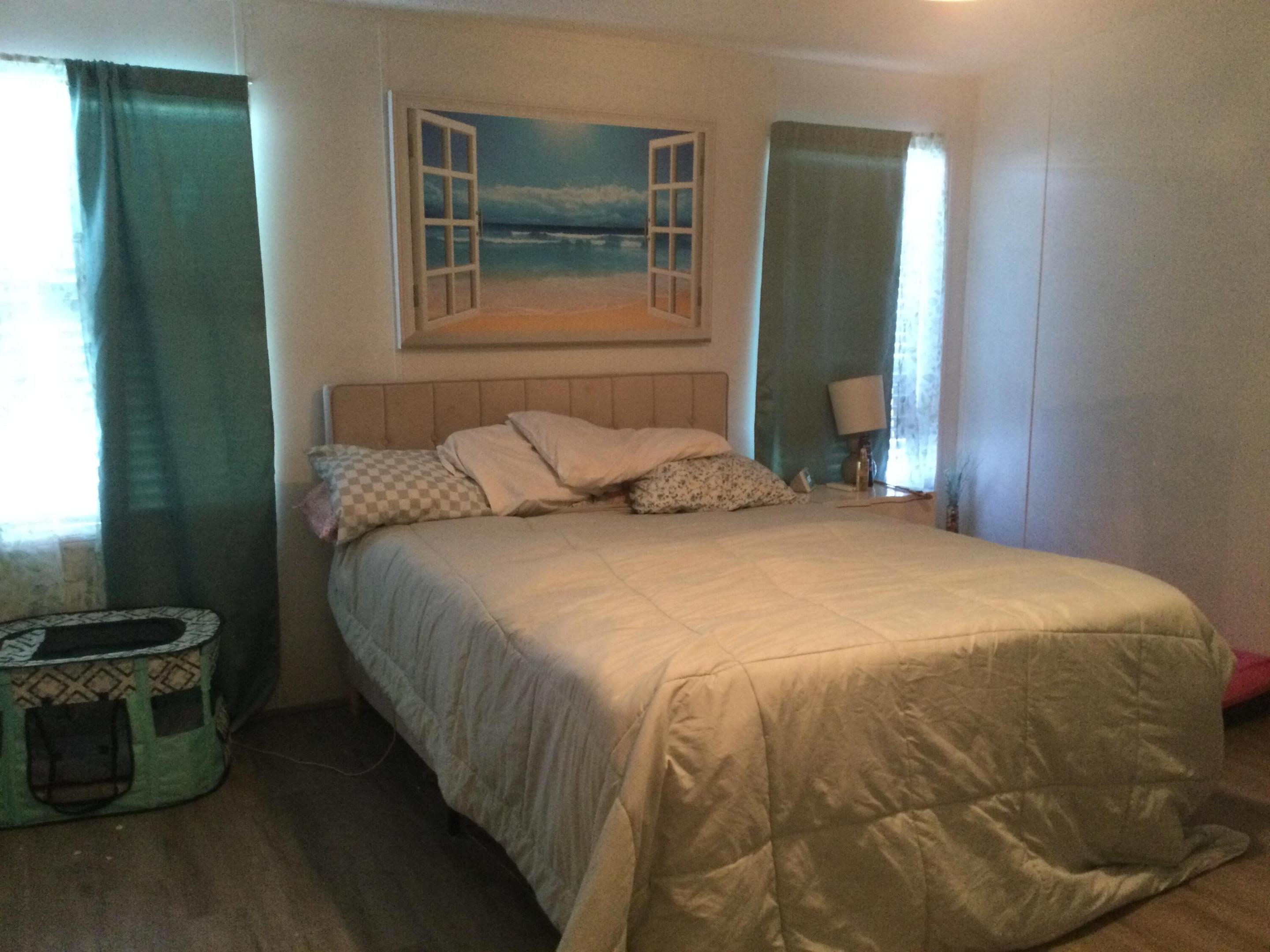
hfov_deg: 58.4
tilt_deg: -7.4
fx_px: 1137
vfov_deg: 45.4
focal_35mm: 31
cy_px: 476
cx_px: 635
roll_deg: -2.1
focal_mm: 3.3
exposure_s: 1/15
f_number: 2.4
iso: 200
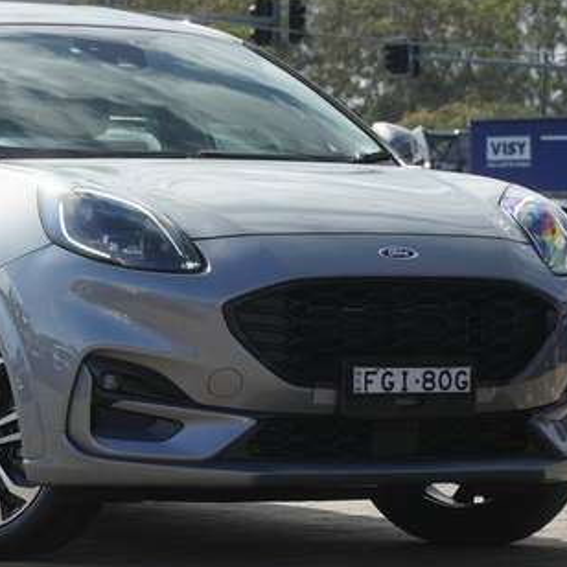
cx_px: 75
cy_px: 243
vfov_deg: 8.7
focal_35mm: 201
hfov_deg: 8.7
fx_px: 3722
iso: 800
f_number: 8
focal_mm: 81
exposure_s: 1/800
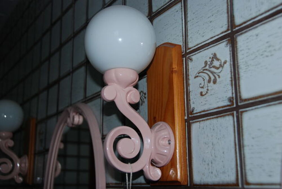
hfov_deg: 41.1
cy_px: 94
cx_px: 141
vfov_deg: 28.2
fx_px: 377
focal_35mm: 48
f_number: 4.2
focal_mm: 32
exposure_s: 1/60
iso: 200
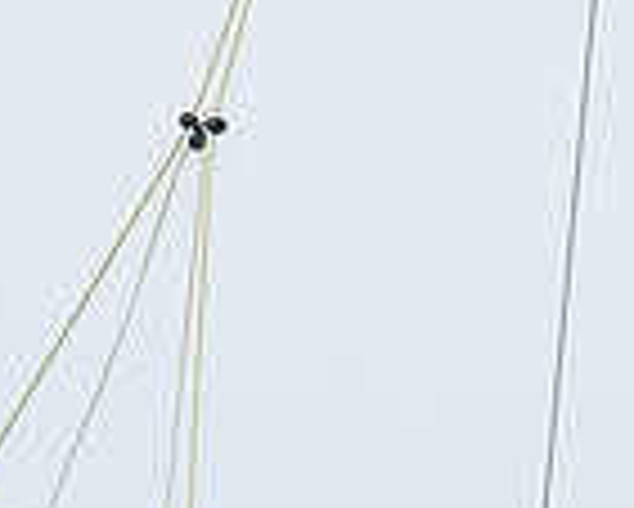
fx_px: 35507
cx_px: 298
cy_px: 939
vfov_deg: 0.8
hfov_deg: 1.0
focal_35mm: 1891
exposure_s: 1/1600
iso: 400
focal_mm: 300
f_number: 5.6
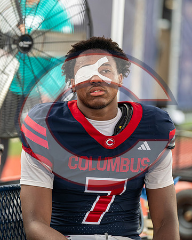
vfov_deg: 7.9
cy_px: 101
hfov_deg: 6.3
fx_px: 1739
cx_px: 83
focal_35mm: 245
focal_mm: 150
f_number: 2.8
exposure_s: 1/1000
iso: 2500
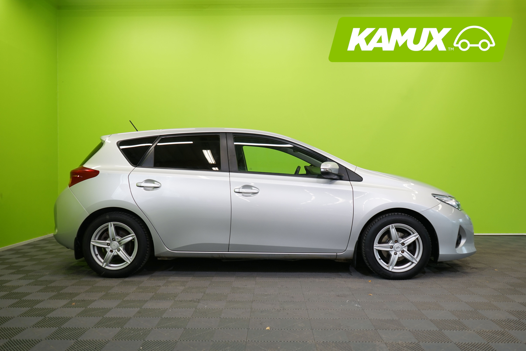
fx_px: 424
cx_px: 263
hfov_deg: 63.7
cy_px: 176
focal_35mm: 29
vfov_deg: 45.0
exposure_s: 1/30
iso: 400
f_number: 5.6
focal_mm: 29
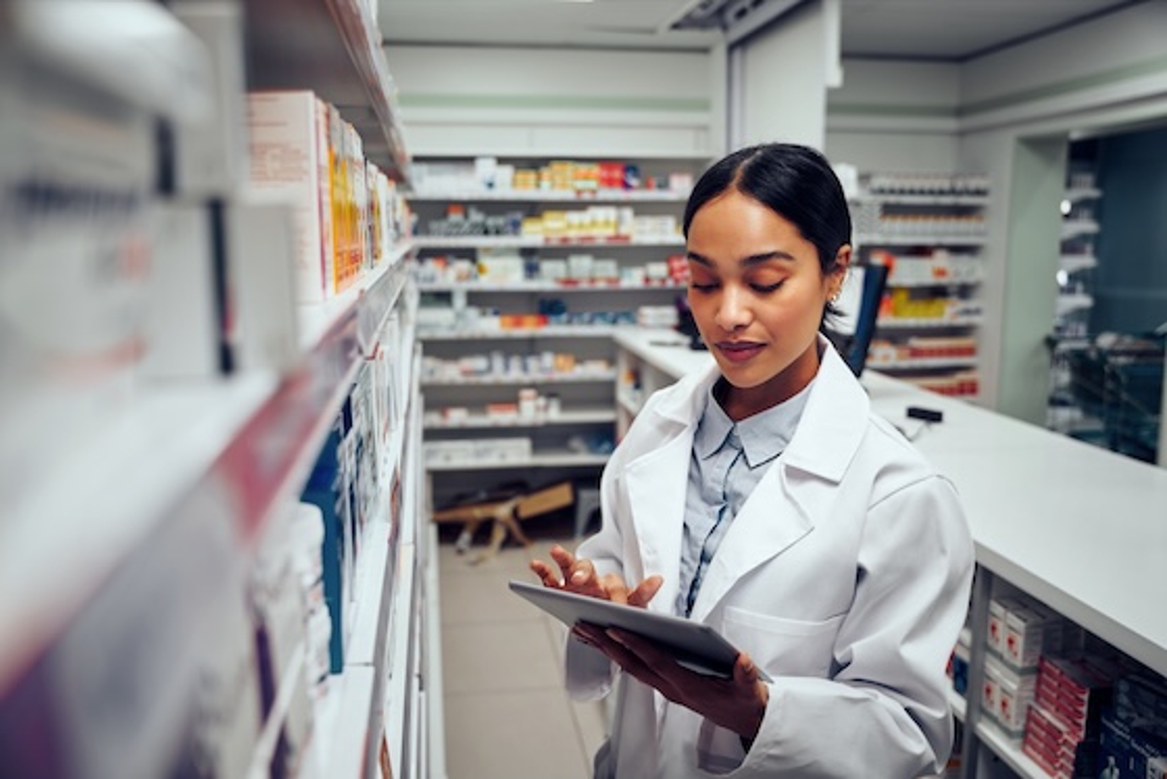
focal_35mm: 30
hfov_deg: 61.2
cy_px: 390
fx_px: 986
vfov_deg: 43.1
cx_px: 584
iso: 250
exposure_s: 1/80
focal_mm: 30.4
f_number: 3.2
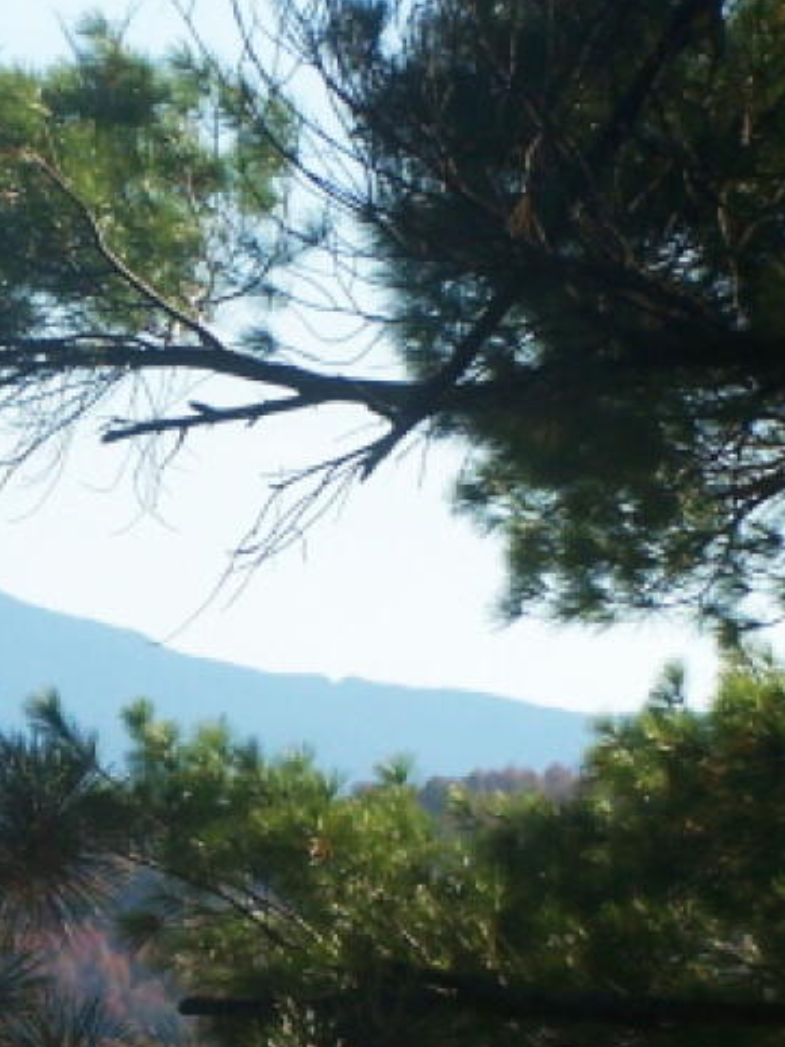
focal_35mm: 330
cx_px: -182
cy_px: 1011
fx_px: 9978
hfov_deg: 4.5
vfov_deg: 6.0
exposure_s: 1/640
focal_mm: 19.4
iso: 80
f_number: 4.5
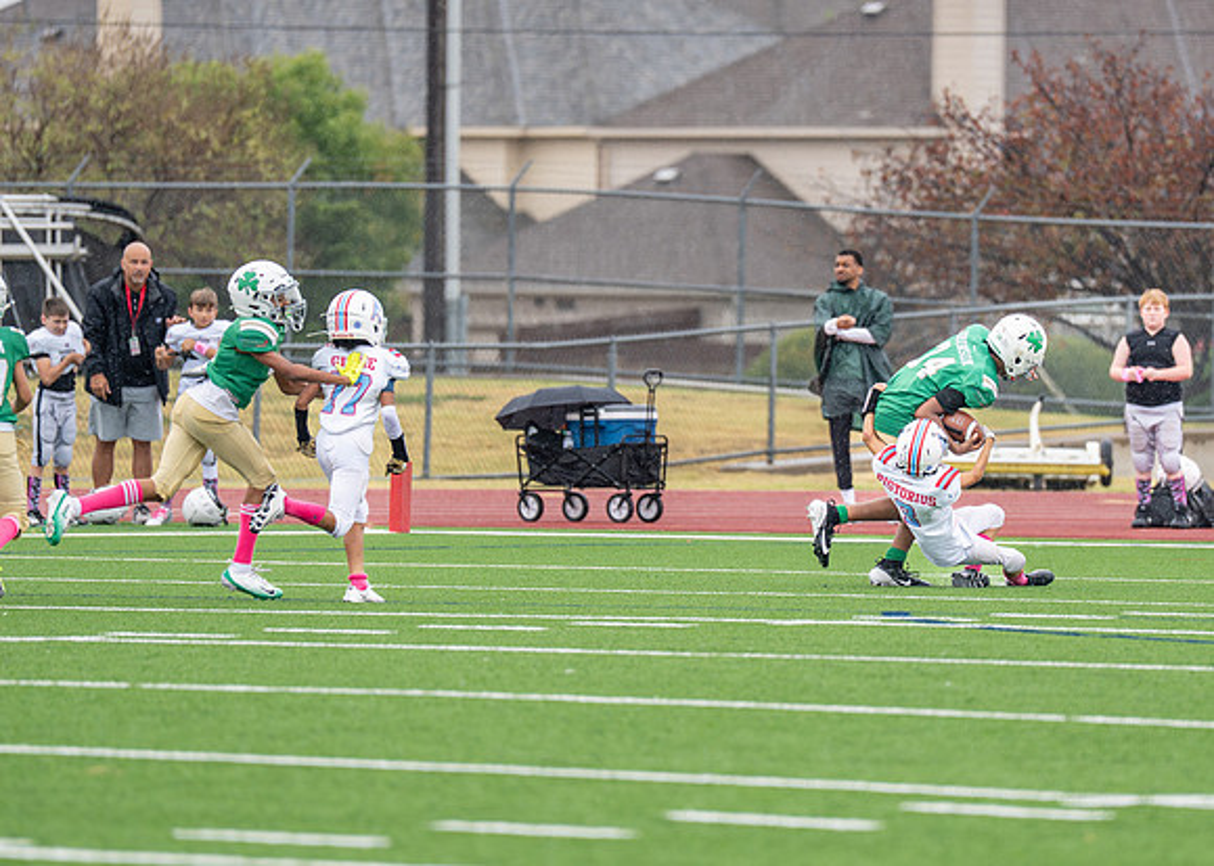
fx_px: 12727
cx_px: 879
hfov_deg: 5.5
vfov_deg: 3.9
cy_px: 393
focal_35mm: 369
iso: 400
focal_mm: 200
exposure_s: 1/1000
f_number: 2.8
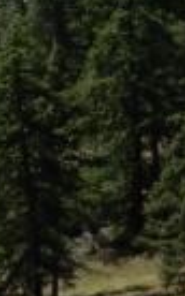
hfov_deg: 4.1
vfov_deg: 7.0
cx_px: -544
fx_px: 2417
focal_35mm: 299
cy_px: 283
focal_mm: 6.8
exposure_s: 1/640
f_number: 4
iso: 80
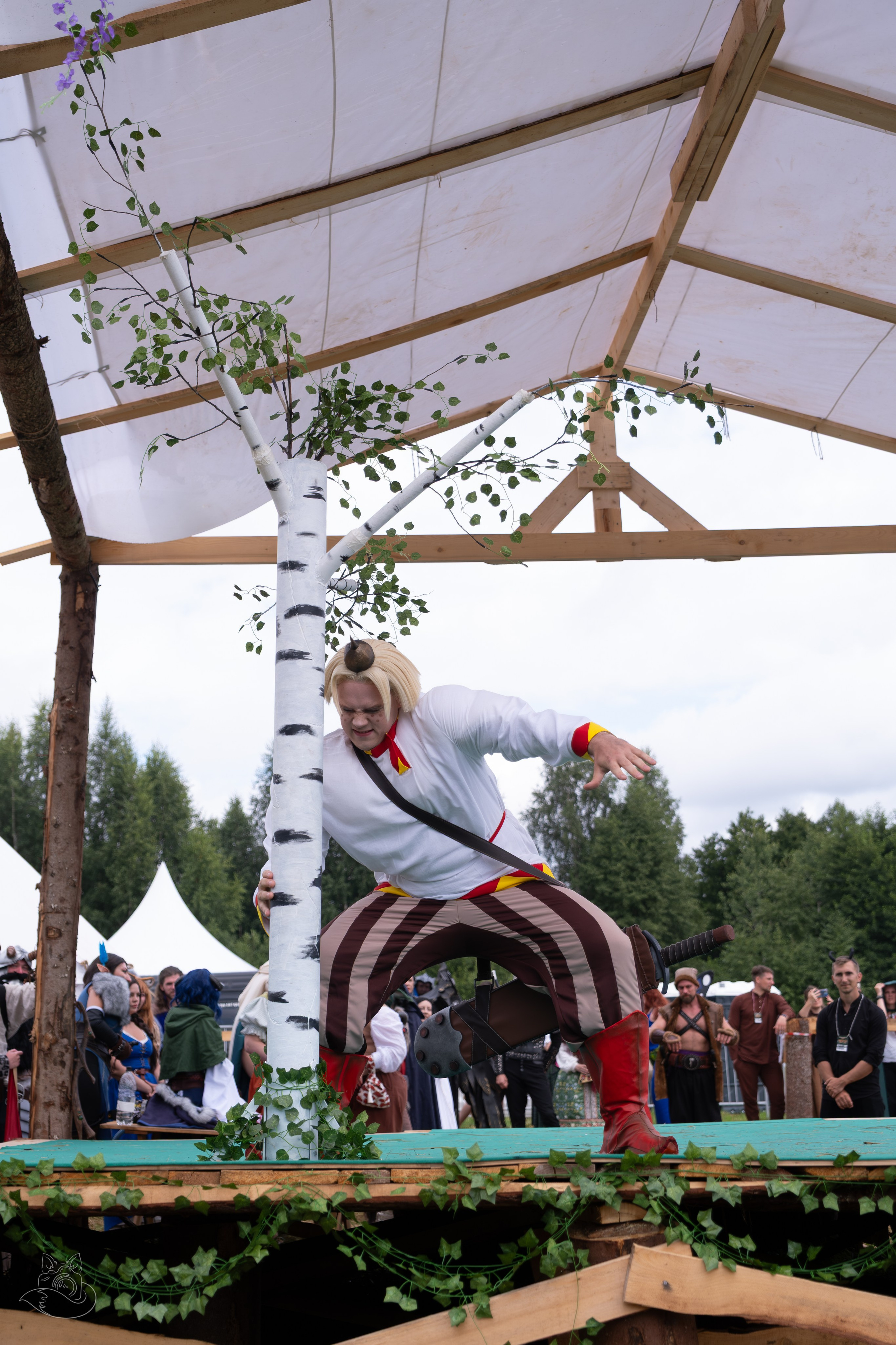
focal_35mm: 48
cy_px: 672
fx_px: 1792
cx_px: 448
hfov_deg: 28.1
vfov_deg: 41.1
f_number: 3.2
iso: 200
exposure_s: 1/1600
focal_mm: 32.1
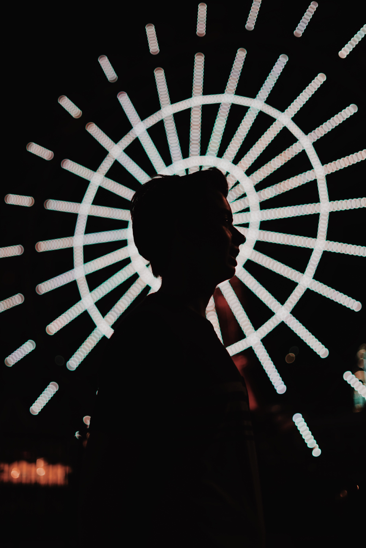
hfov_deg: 27.0
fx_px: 762
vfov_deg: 39.6
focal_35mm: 50
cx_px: 183
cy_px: 274
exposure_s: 1/40
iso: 50
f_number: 1.8
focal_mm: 50
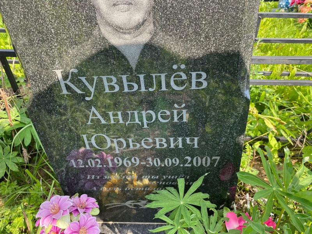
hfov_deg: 67.3
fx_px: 234
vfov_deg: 53.1
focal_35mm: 26
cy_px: 117
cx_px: 156
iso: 32
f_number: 1.8
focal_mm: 4.25
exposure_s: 1/597
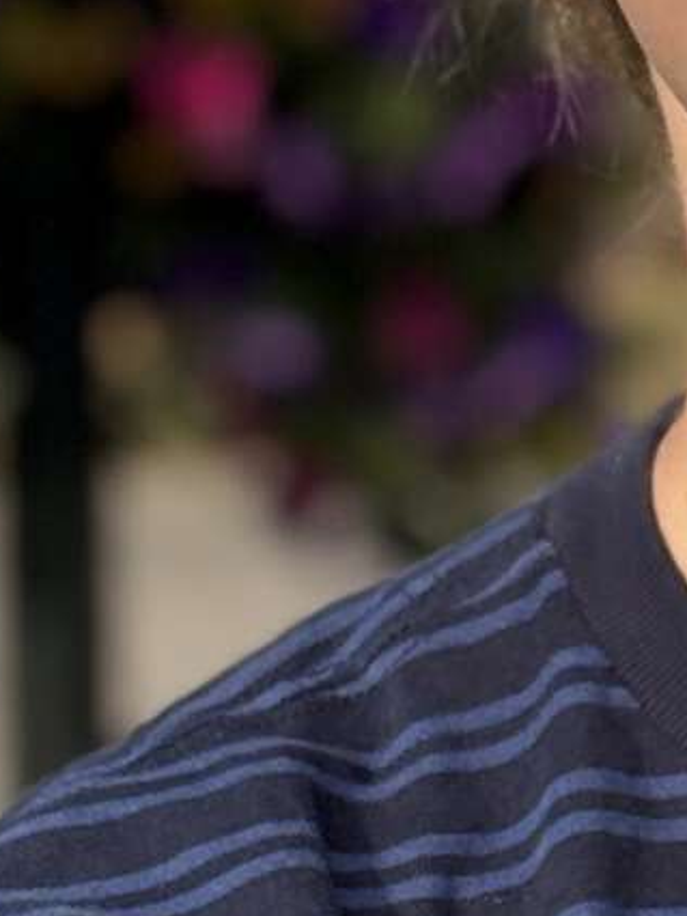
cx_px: 1174
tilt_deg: -2.4
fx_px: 8278
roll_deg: -0.2
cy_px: 60
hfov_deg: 4.7
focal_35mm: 313
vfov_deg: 6.3
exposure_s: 1/4065
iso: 50
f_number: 1.6
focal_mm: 5.96
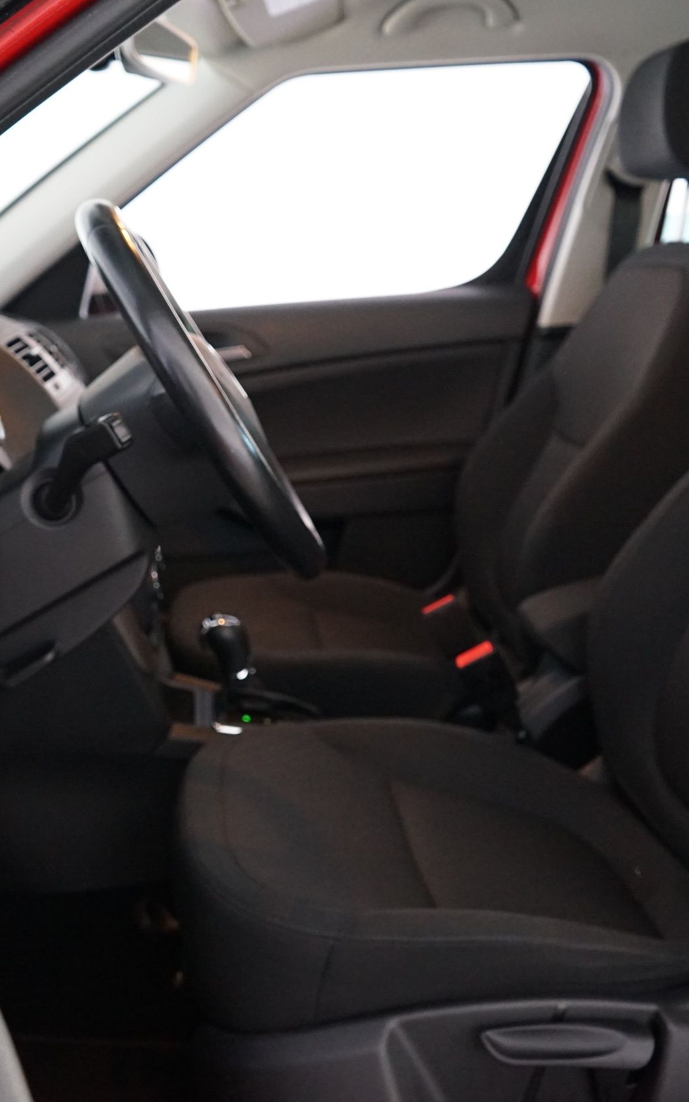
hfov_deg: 26.3
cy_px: 551
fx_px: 1472
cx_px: 307
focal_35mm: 49
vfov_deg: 41.1
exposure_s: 1/10
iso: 4000
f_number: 4.5
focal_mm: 32
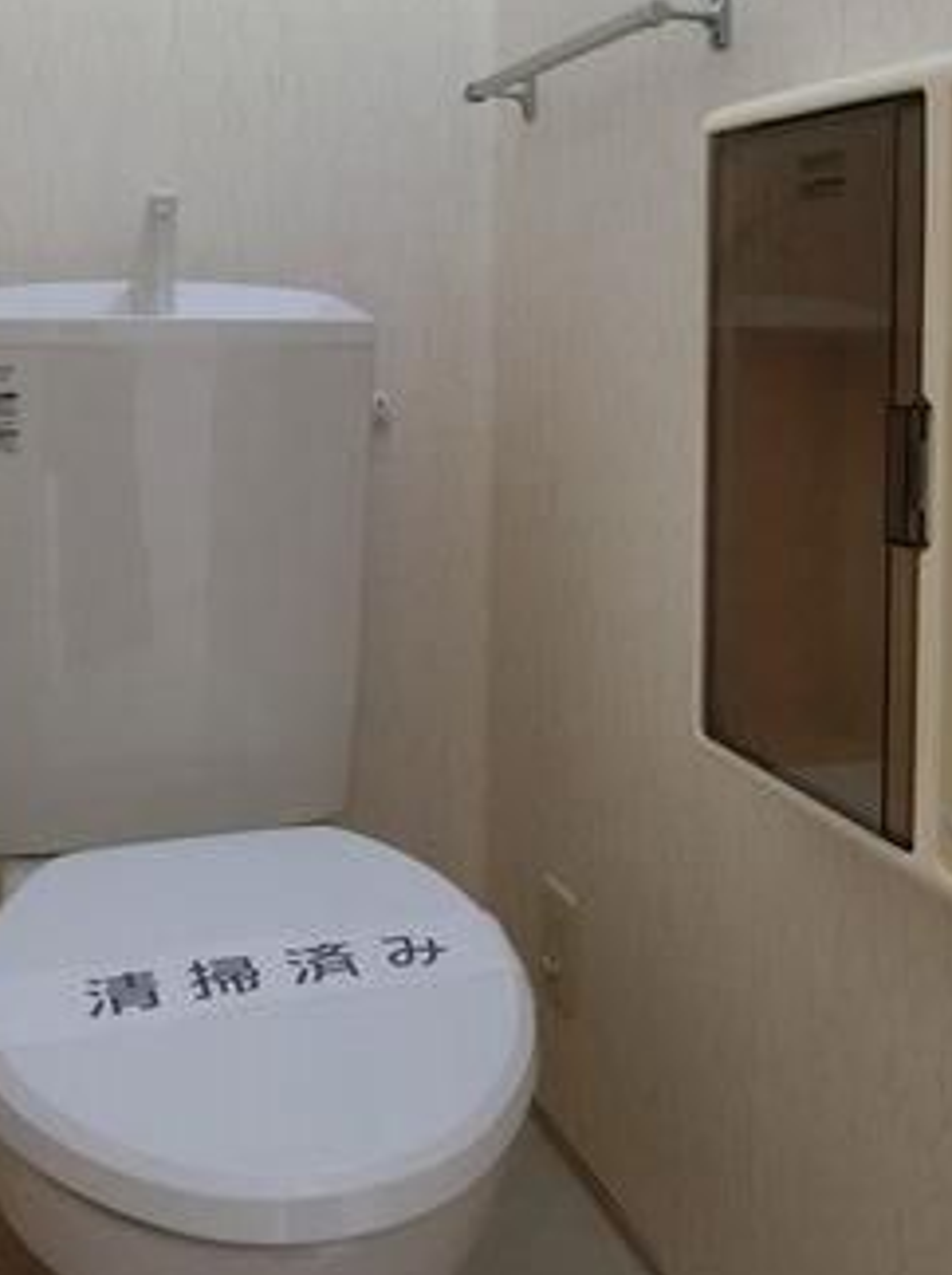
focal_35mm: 37
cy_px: 338
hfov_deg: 38.4
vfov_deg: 48.5
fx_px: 1360
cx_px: 389
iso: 400
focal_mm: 4.06
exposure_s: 1/50
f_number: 2.7
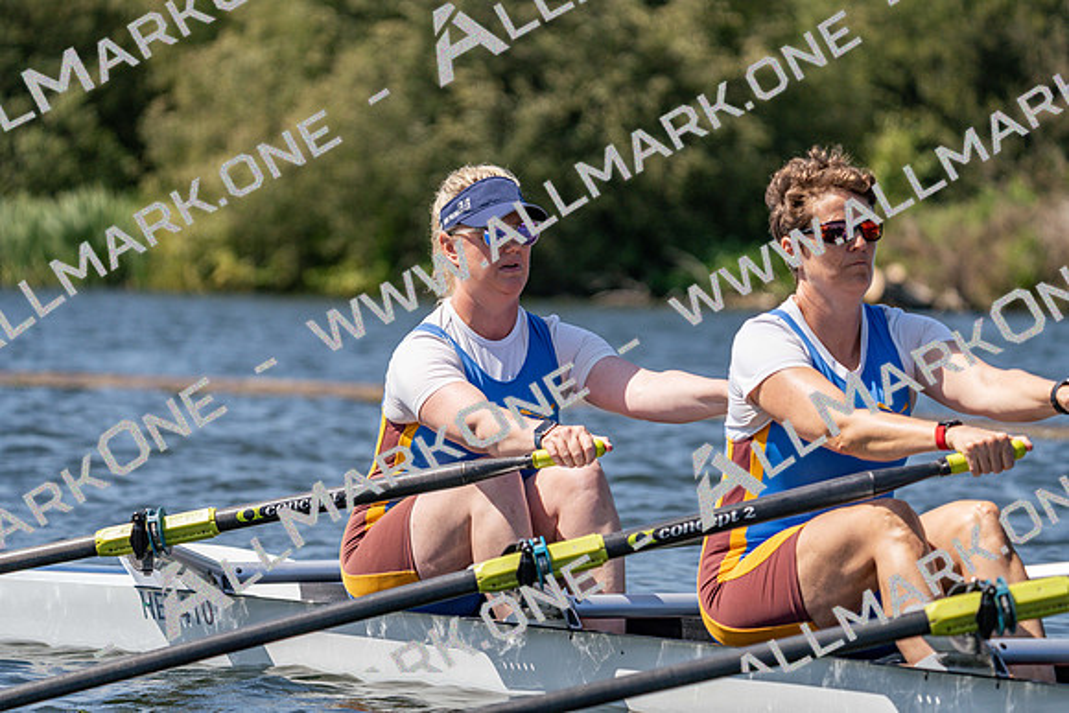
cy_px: 356
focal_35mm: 245
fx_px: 7276
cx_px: 534
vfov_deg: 5.6
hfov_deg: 8.4
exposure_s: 1/2000
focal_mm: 245
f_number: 5.6
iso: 250
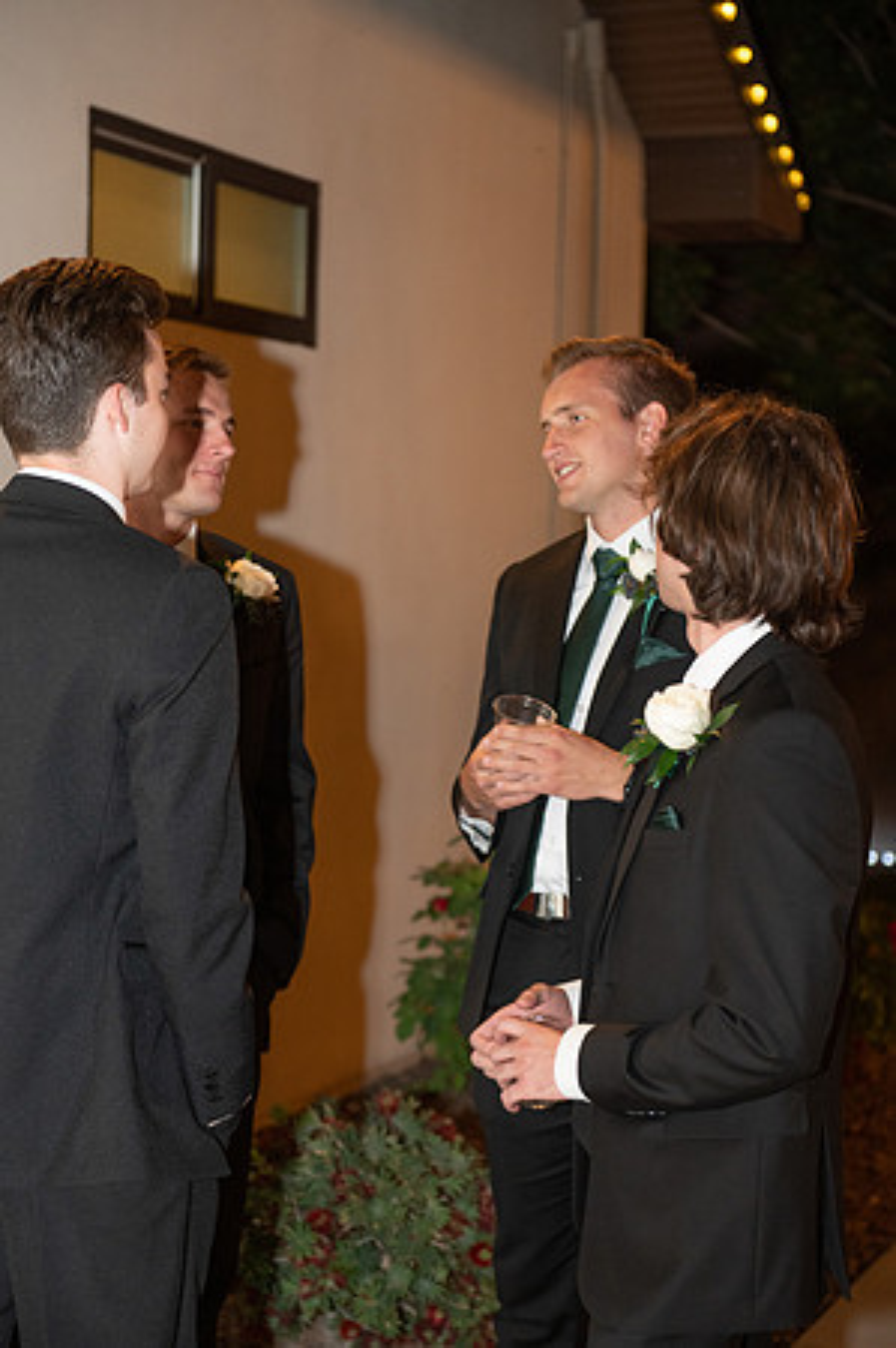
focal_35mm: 70
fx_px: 2619
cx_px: 448
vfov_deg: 28.9
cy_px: 674
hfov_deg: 19.4
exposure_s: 1/100
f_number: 3.5
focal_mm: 70
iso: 3200
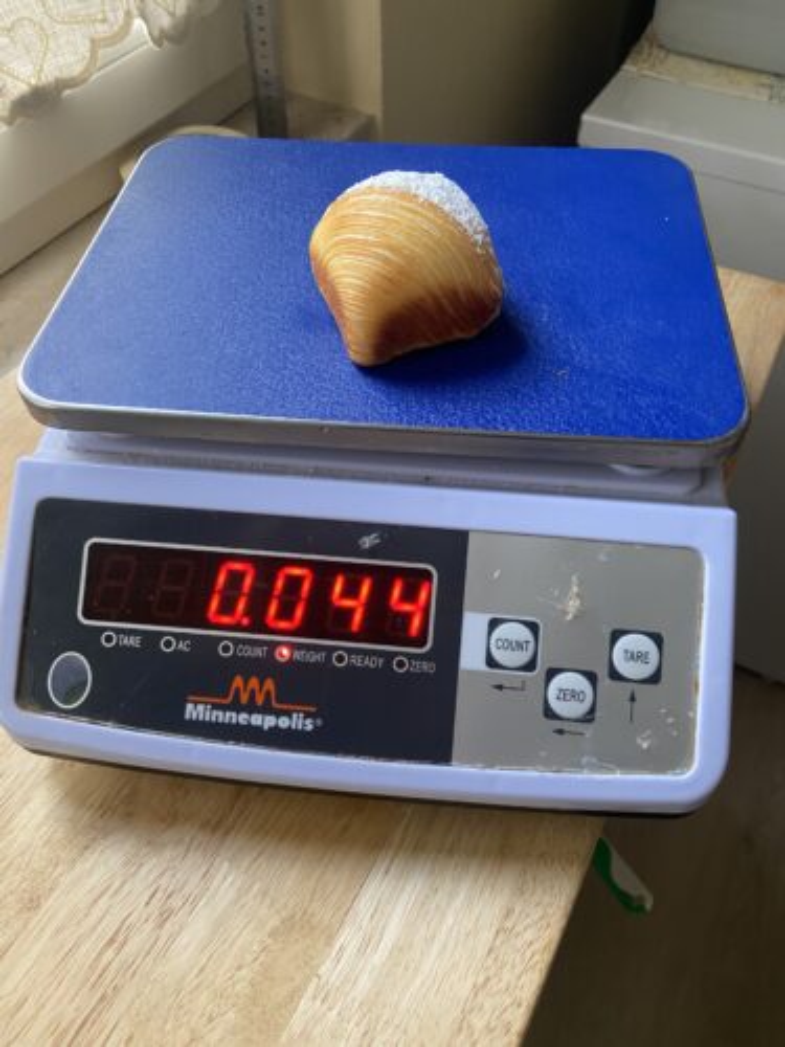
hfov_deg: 53.1
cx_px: 392
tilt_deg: -51.3
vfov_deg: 67.3
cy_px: 524
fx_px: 786
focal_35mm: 26
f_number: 1.8
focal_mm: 4.25
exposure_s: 1/50
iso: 200
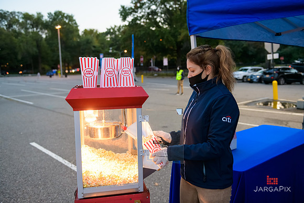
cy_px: 102
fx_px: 270
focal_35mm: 32
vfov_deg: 41.1
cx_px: 152
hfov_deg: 58.7
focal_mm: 32
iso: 1600
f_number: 3.2
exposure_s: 1/125
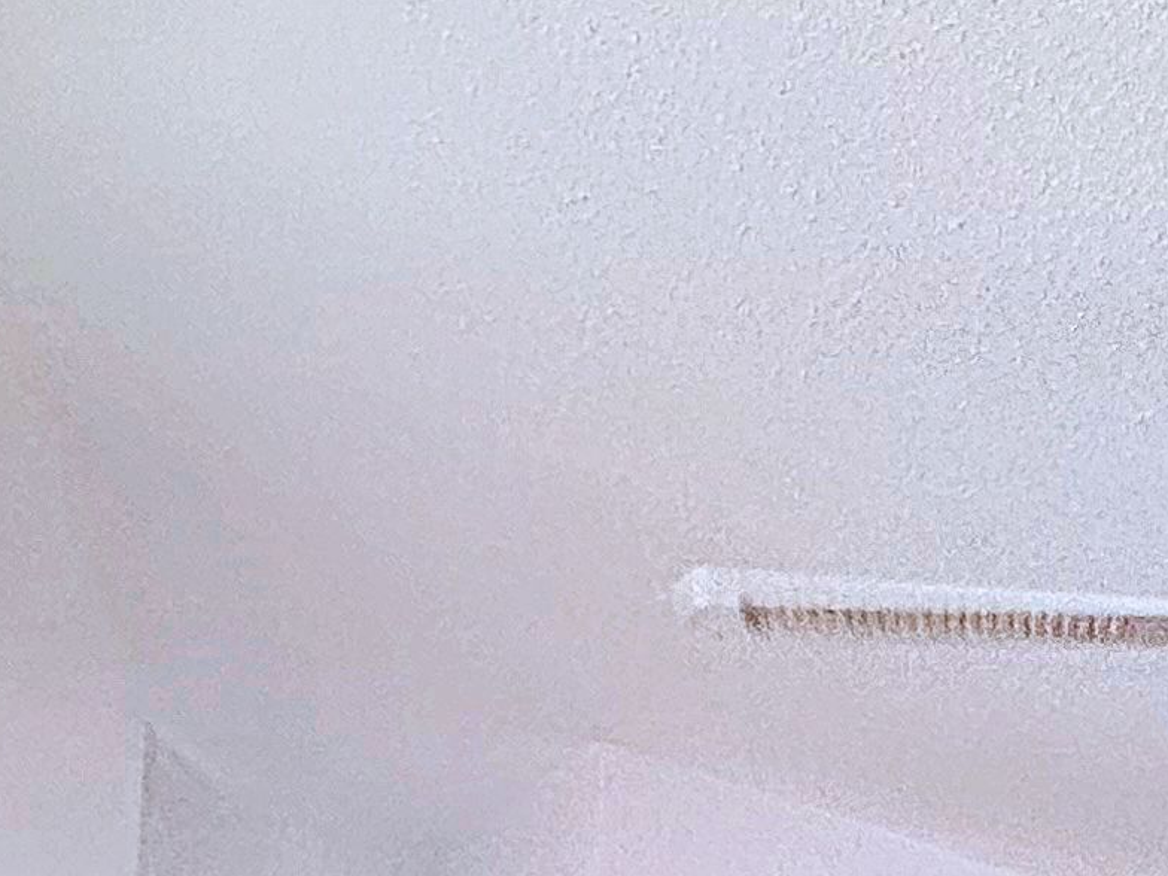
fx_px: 2429
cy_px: 1748
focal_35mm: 72
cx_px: 1317
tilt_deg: -0.3
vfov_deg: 16.0
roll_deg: -2.2
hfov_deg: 25.0
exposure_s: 1/99
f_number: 2.2
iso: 125
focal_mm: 2.22
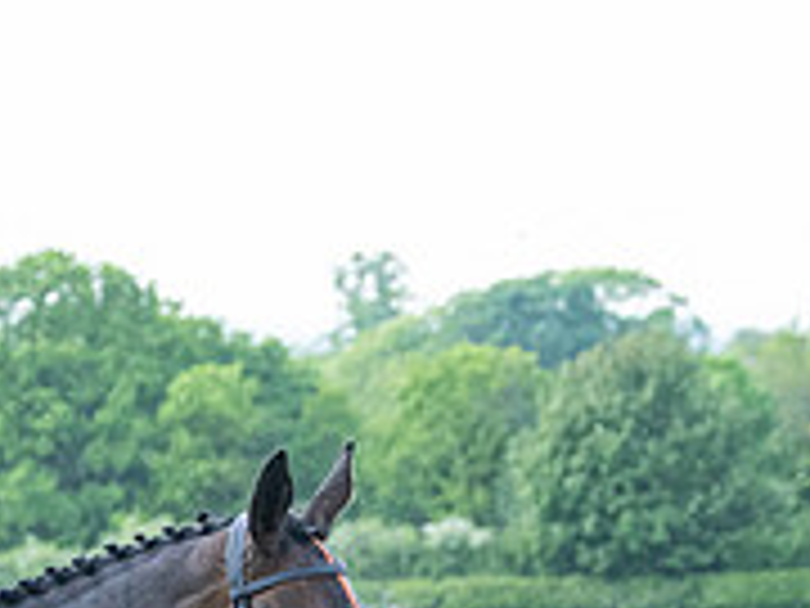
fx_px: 8494
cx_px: -676
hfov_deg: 5.4
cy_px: 841
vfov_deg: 4.1
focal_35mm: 363
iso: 1000
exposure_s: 1/2000
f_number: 4
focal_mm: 70
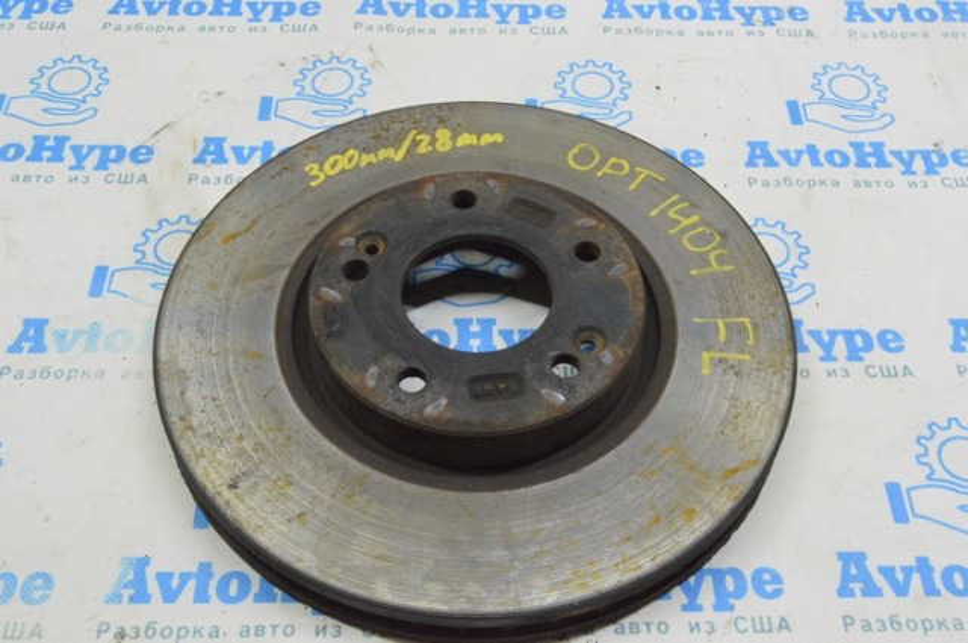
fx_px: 1047
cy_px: 322
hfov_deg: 49.6
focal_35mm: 39
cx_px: 484
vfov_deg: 34.1
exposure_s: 1/20
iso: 6400
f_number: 20
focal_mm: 26
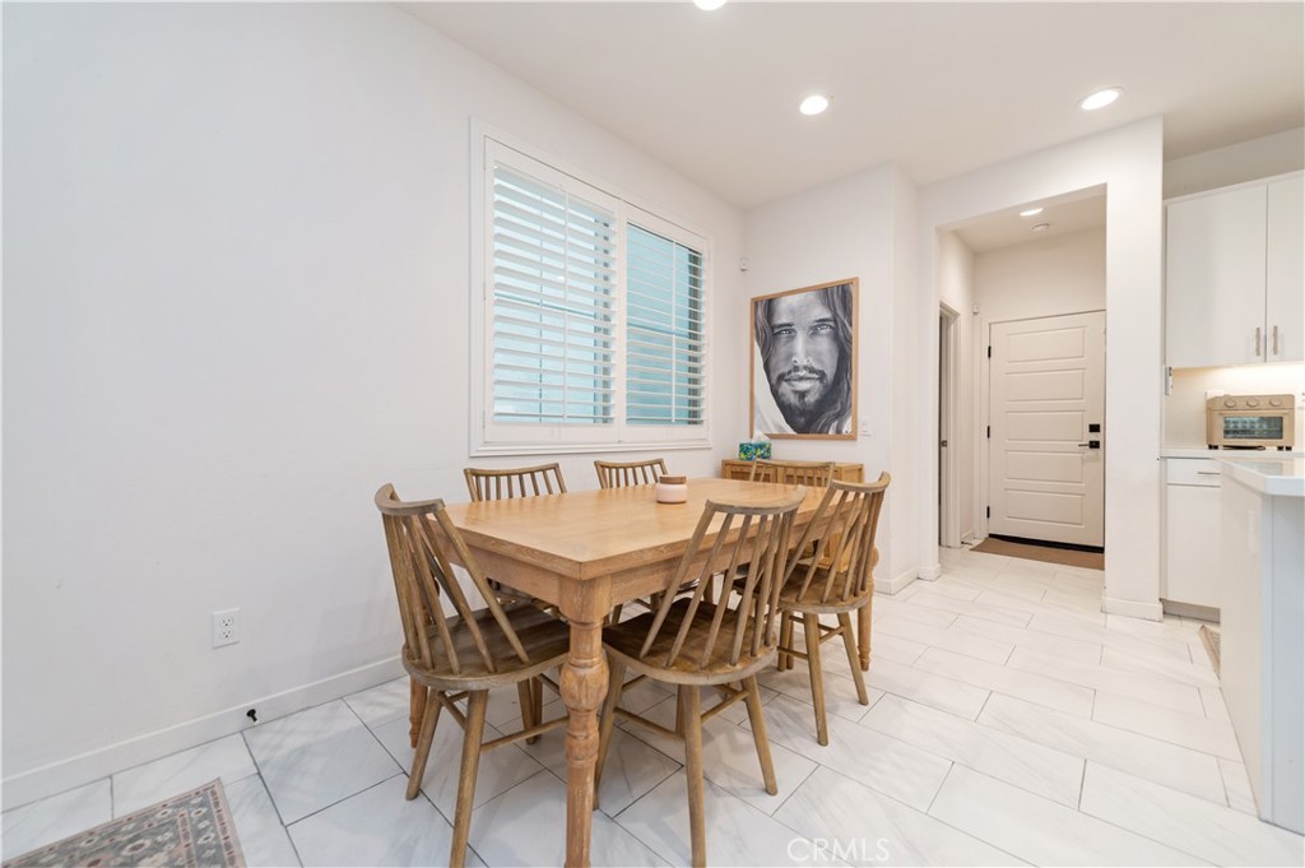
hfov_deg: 104.3
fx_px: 507
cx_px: 652
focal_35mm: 14
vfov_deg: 81.1
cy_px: 434
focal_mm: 14
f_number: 4
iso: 360
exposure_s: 1/60
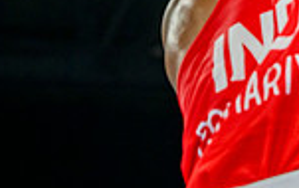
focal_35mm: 284
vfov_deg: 4.6
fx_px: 2319
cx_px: 585
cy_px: -80
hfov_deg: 7.1
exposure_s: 1/1600
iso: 2500
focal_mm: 70
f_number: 3.5
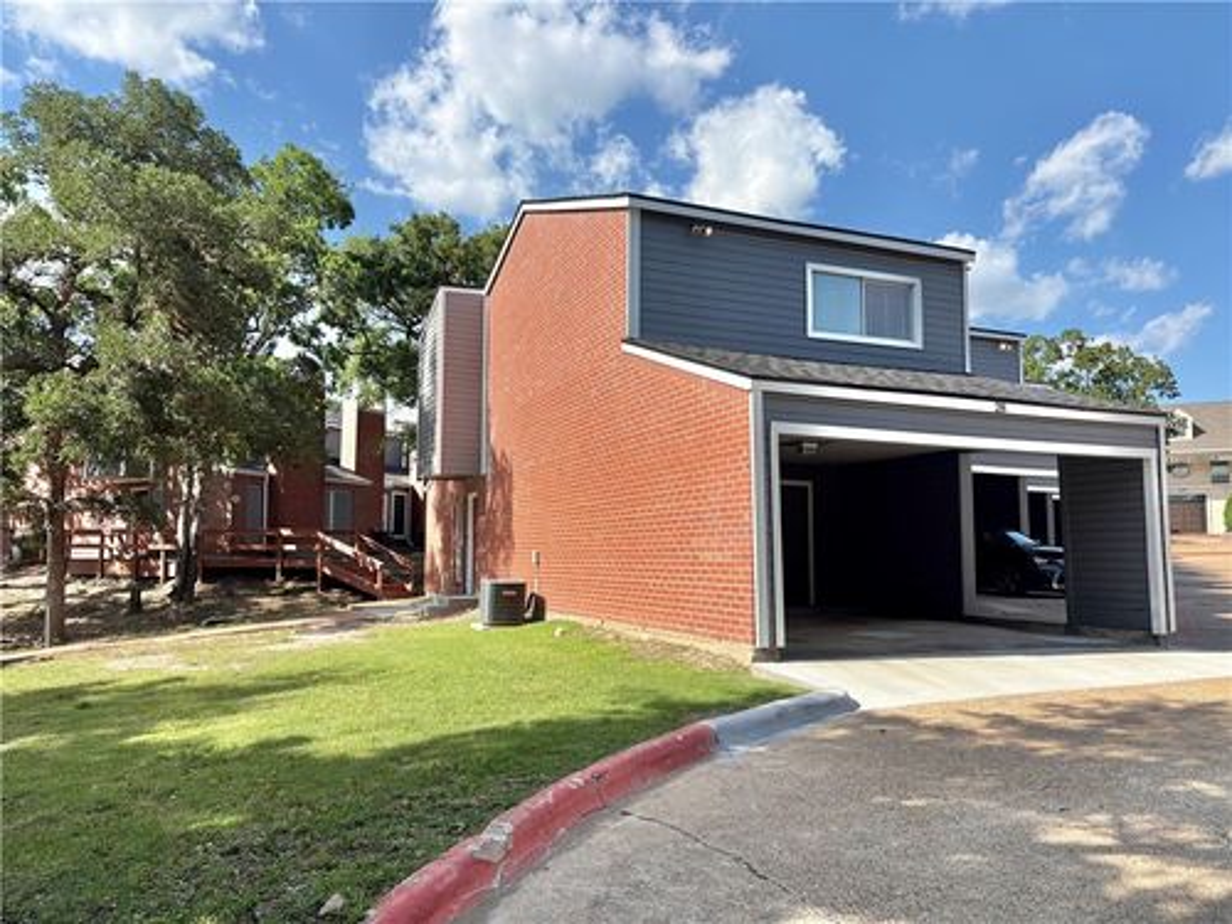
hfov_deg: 67.3
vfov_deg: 53.1
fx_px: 925
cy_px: 462
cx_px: 616
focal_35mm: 26
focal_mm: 5.96
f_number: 1.6
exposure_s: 1/2985
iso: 50
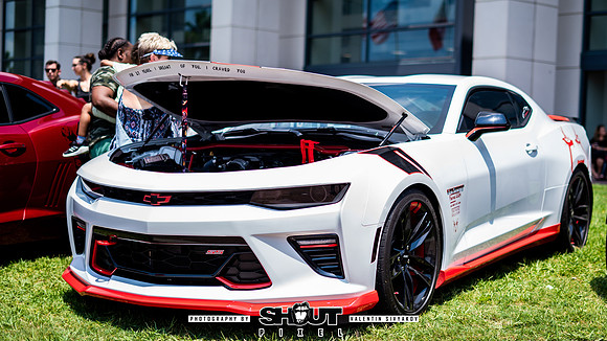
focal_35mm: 61
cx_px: 349
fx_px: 985
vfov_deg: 19.6
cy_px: 198
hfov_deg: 34.2
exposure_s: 1/1600
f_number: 2
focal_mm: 50
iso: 50
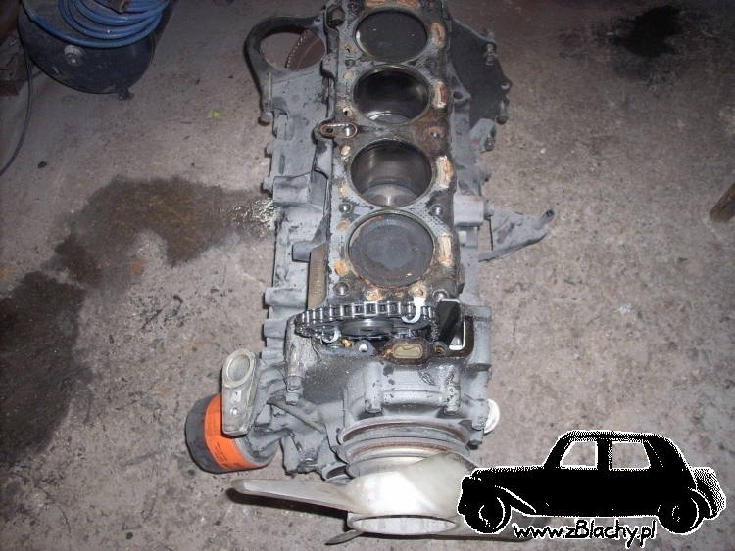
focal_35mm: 37
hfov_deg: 50.1
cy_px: 276
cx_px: 368
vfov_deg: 38.7
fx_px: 786
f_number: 2.8
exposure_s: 1/60
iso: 200
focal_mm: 6.2
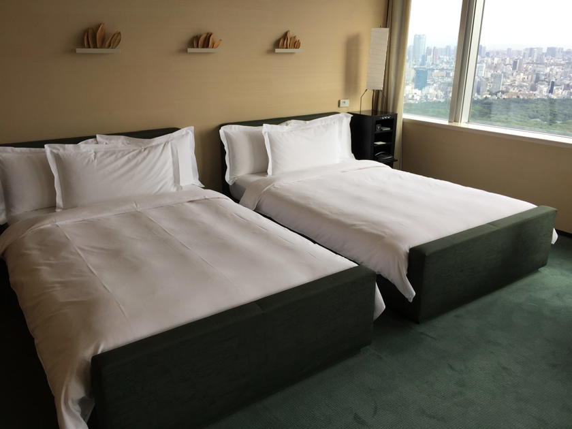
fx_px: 479
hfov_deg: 61.7
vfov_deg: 48.2
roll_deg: +1.0
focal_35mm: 29
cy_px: 214
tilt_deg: -18.7
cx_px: 286
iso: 32
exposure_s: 1/120
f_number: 2.2
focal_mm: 4.15
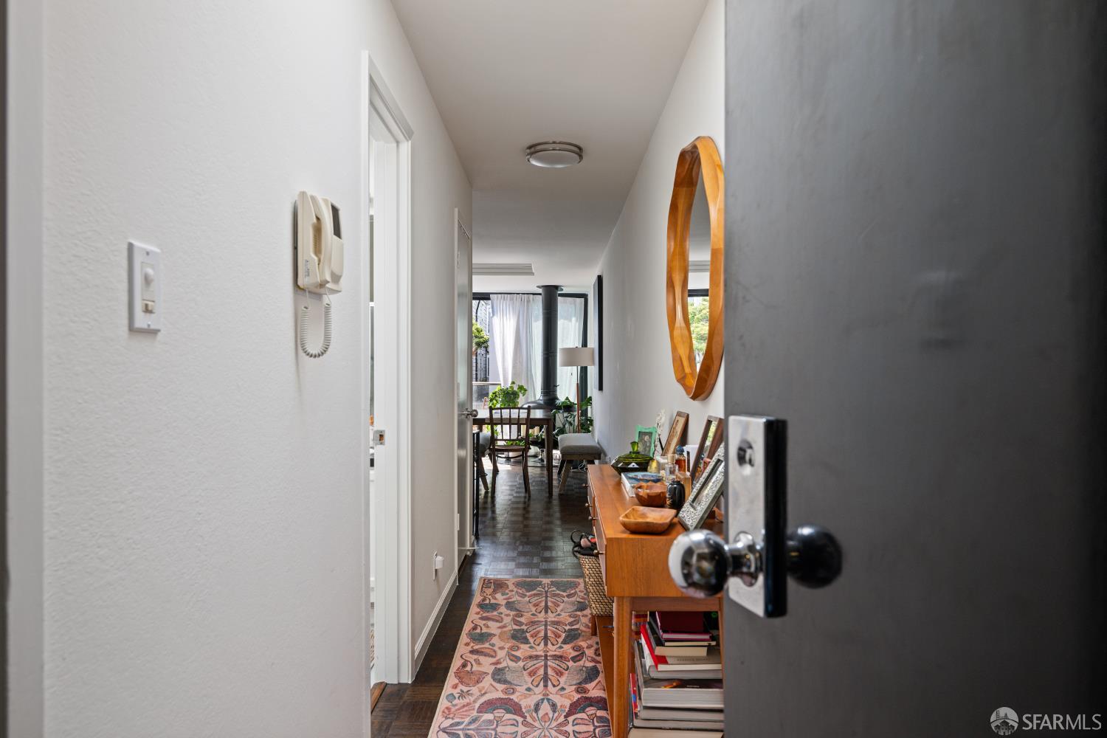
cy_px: 369
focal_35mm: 24
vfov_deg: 53.1
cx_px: 554
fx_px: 738
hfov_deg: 73.7
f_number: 8
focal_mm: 24
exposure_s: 1/13
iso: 640
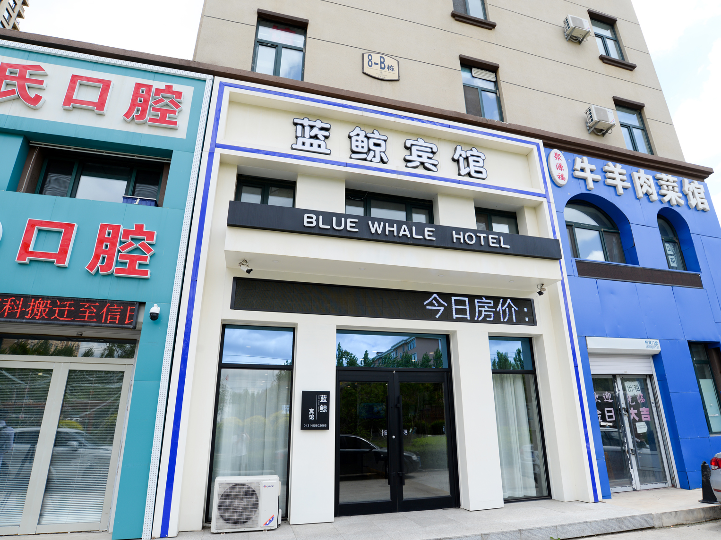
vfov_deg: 66.0
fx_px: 417
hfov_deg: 81.7
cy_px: 273
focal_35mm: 20
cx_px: 373
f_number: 8
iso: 100
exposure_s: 1/200
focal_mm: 18
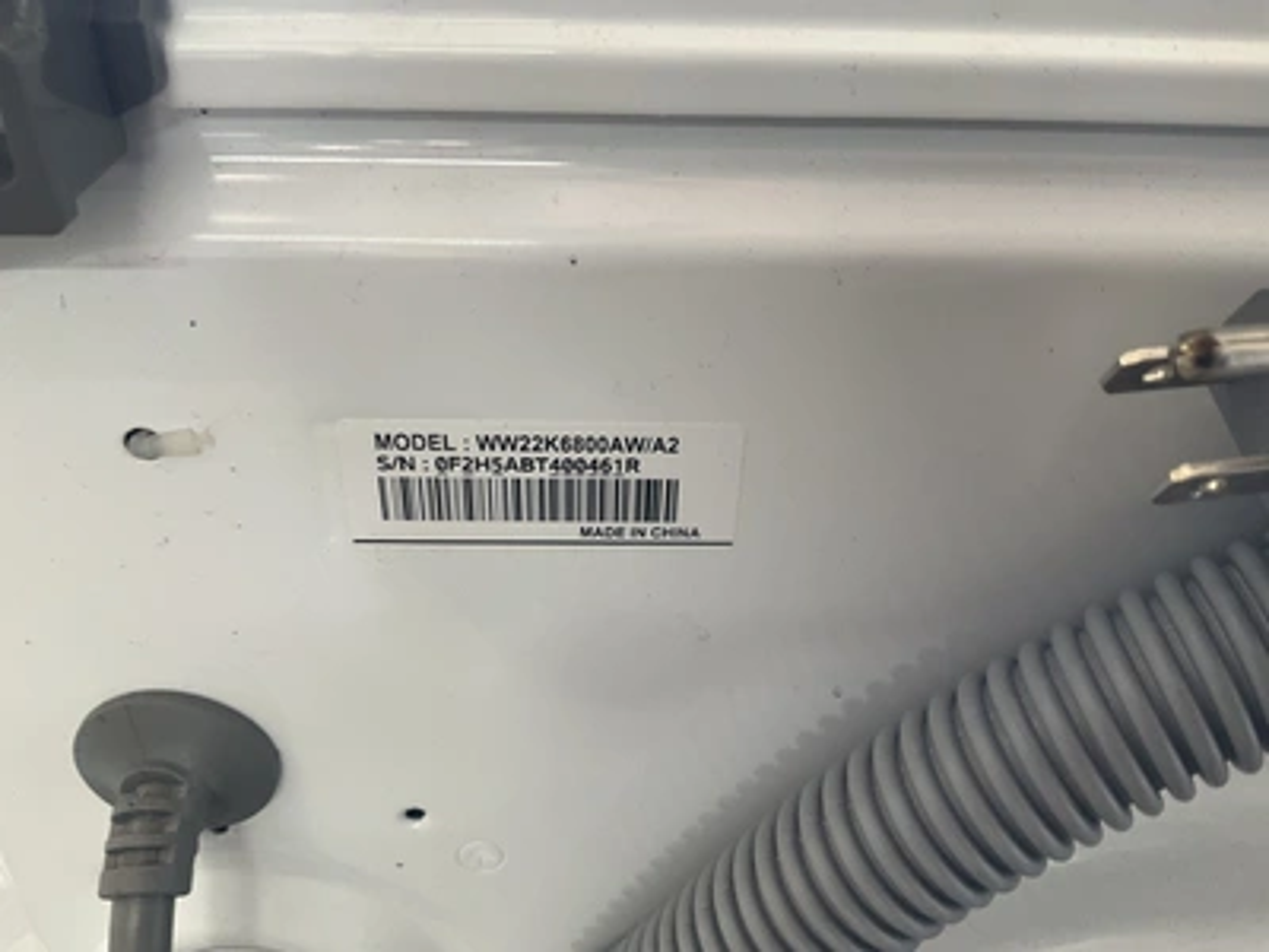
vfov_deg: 48.2
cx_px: 634
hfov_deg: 61.7
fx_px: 1063
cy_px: 476
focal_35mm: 29
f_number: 1.8
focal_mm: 3
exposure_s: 1/60
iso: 64
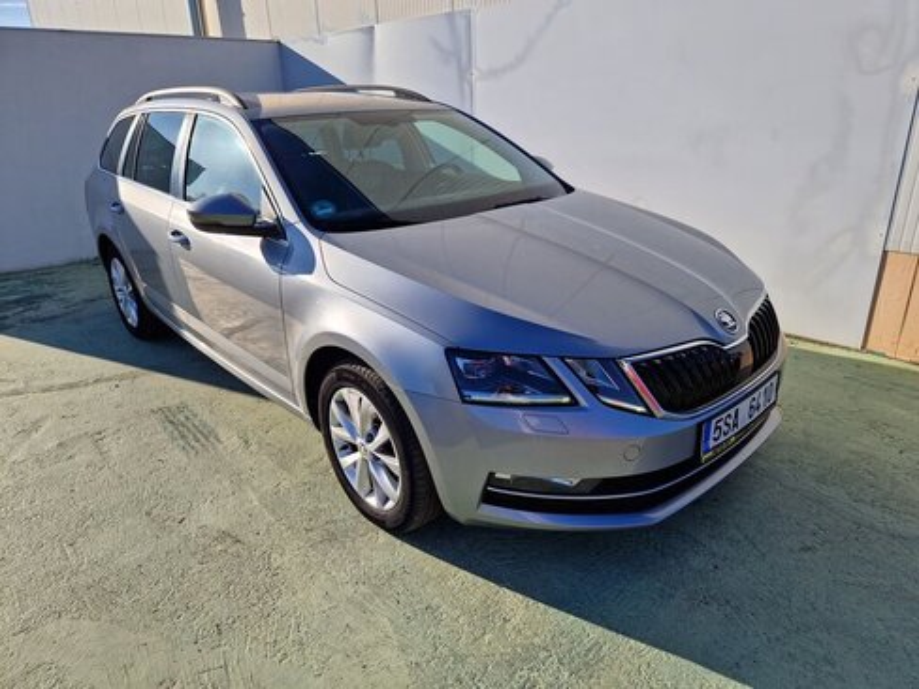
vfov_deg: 58.9
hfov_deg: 73.9
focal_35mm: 23
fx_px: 611
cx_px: 460
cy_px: 344
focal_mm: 5.4
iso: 50
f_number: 1.8
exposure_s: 1/1368
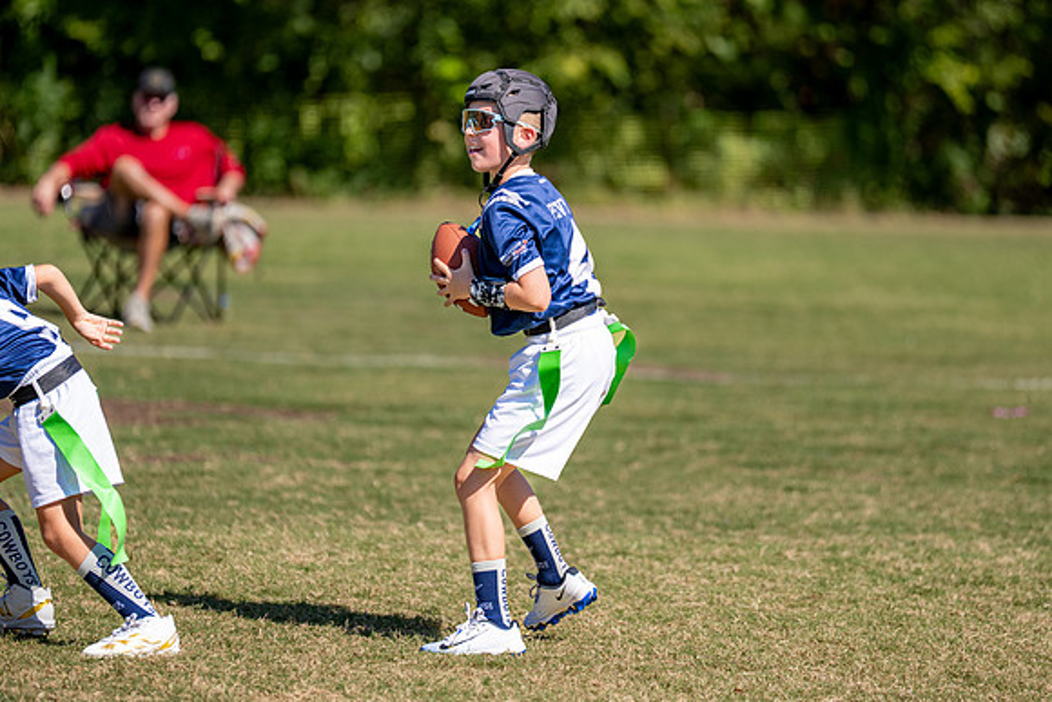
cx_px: 531
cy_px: 322
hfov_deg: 9.4
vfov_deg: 6.3
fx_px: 6401
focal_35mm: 219
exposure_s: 1/3200
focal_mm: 185
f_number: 2.8
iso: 160
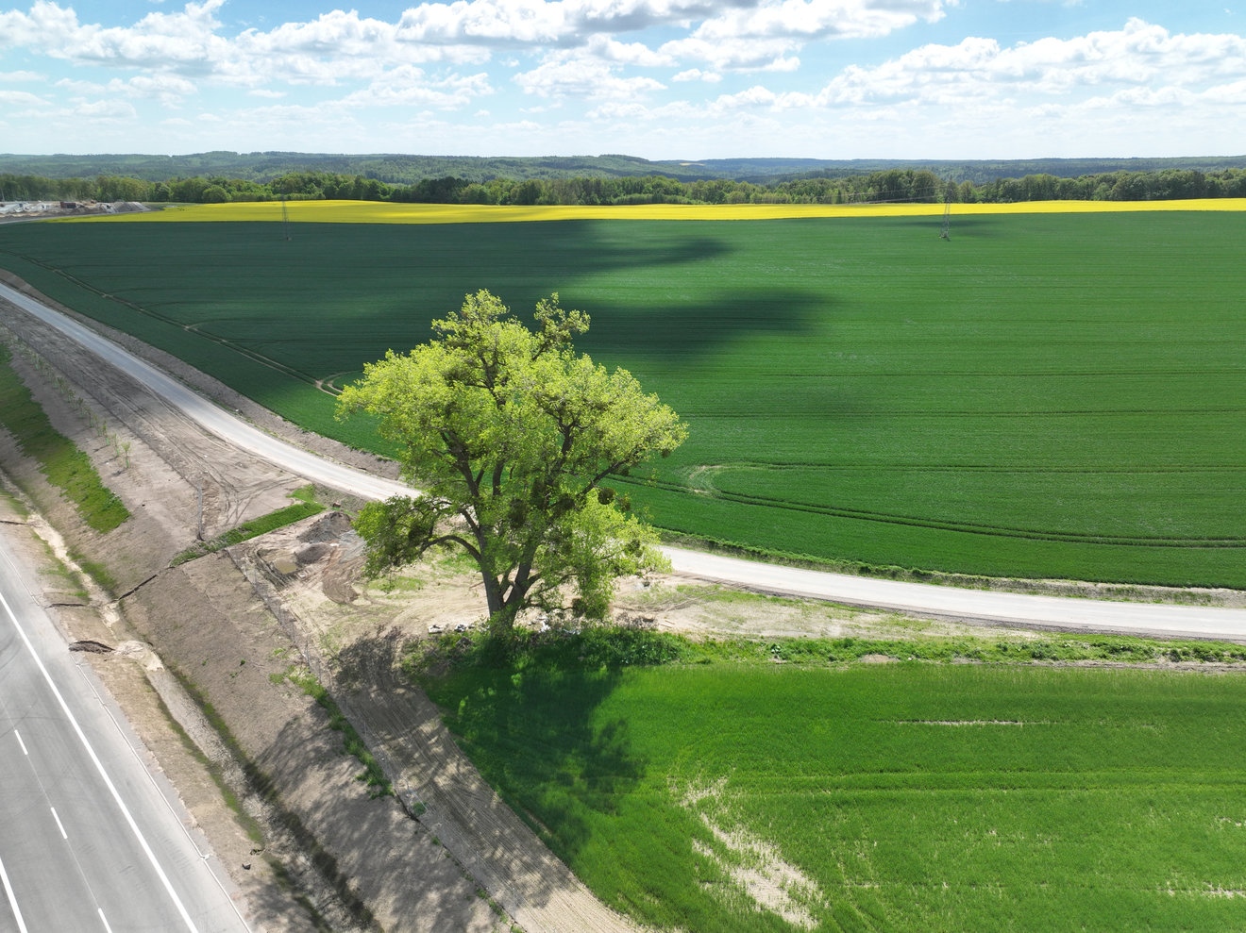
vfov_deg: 56.8
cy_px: 466
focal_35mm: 24
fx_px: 864
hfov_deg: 71.6
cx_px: 623
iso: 100
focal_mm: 12.29
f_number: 2.8
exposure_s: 1/1600
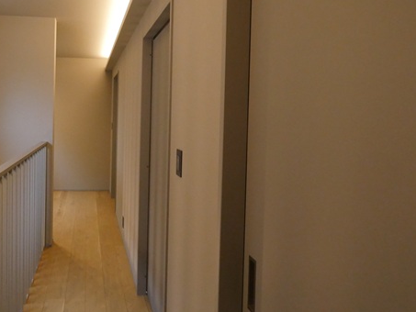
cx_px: 108
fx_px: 288
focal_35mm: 24
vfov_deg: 56.3
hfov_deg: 67.4
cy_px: 121
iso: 3200
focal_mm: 7
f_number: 4
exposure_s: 1/125
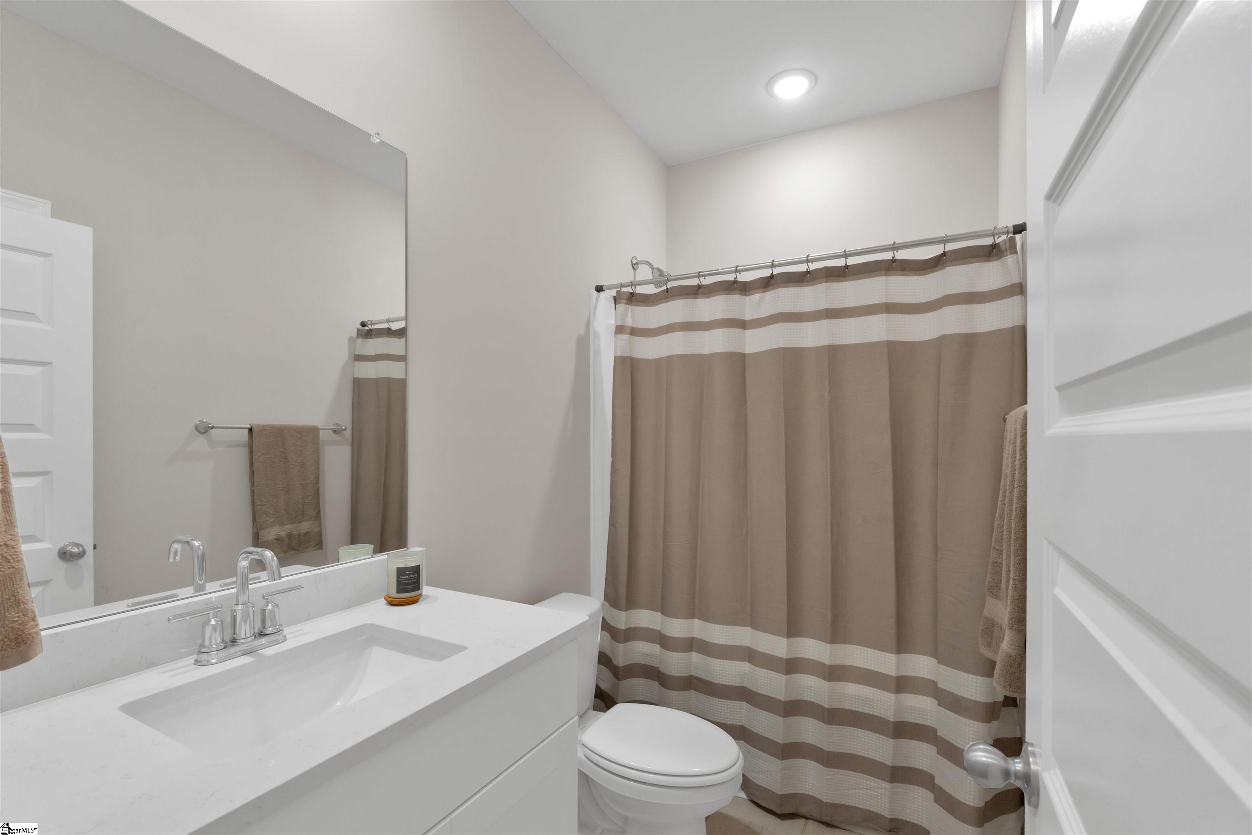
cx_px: 626
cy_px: 418
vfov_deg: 73.7
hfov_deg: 96.7
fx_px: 556
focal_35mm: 16
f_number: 9
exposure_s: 1/25
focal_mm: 16
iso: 320
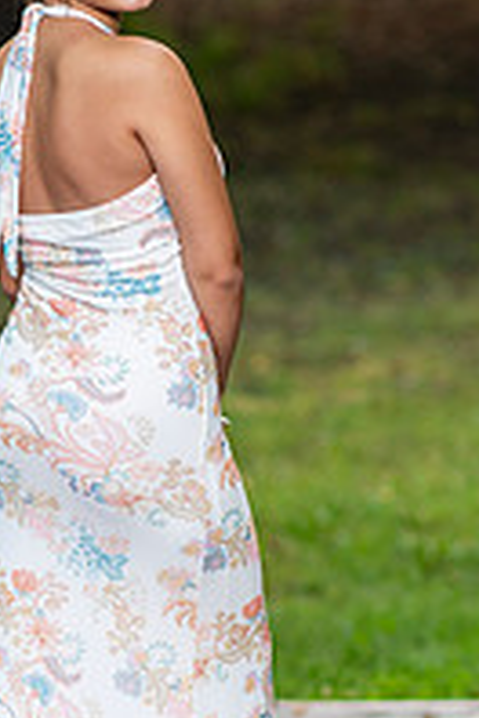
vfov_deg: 7.2
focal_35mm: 288
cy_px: 392
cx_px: 98
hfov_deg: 4.8
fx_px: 5748
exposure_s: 1/125
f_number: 2.2
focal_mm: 85
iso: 100
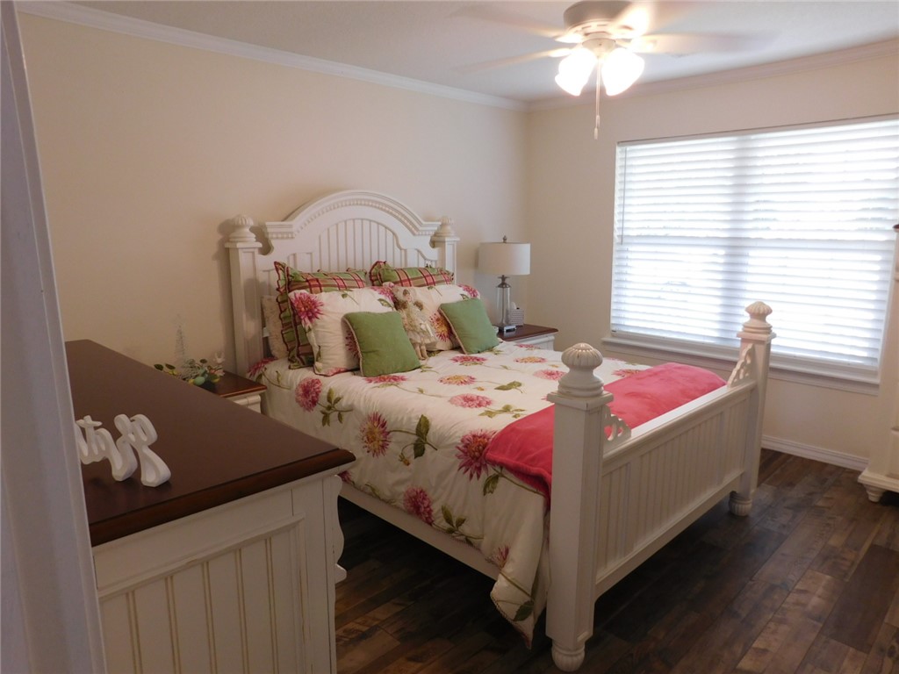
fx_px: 597
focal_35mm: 23
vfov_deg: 58.9
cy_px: 337
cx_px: 450
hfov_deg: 73.9
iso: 125
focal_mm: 4
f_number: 3
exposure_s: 1/30
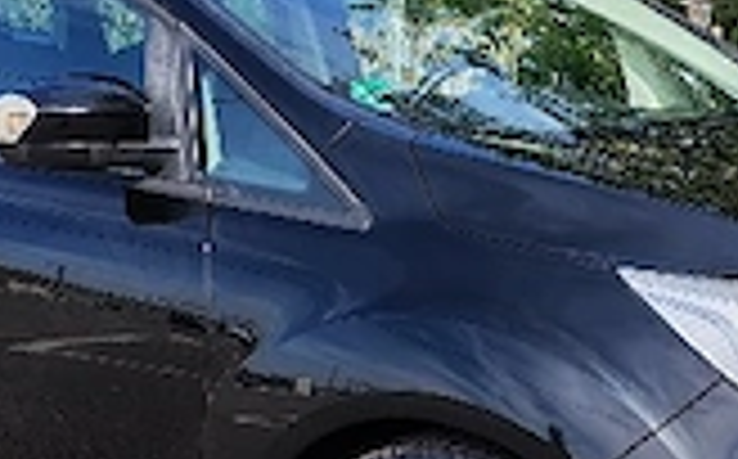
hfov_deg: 19.8
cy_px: 212
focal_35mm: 105
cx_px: 432
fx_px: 2109
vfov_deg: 12.4
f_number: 1.9
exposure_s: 1/345
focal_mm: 6.12
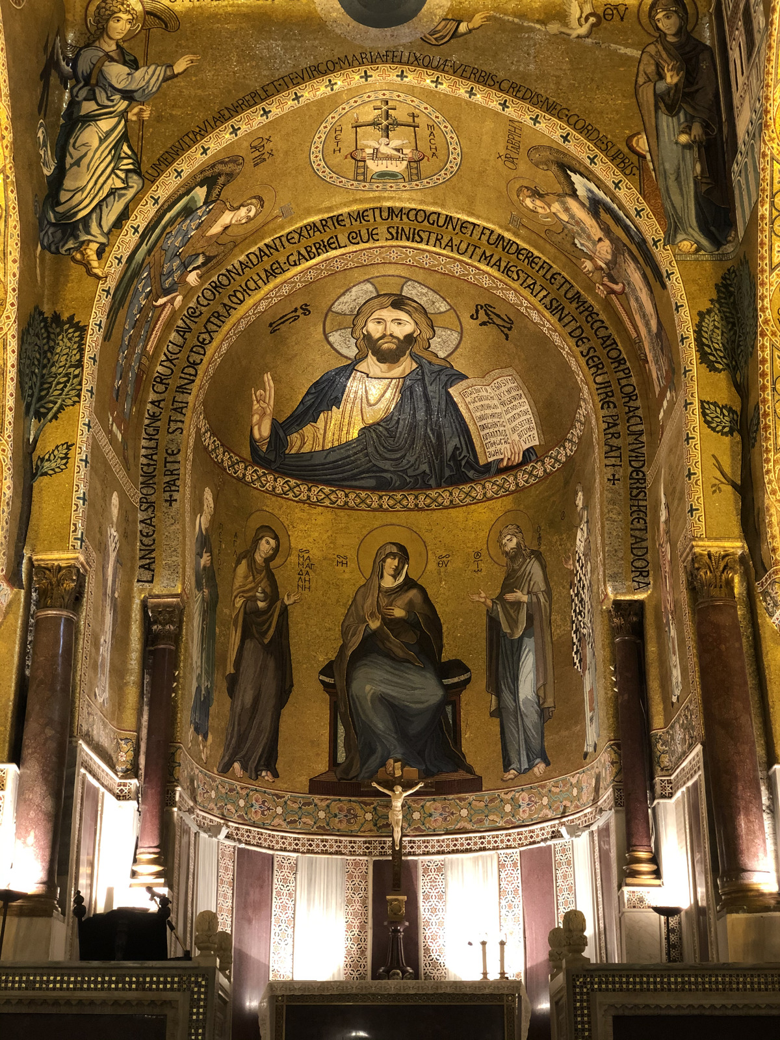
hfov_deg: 28.0
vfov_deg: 36.8
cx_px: 390
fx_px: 1562
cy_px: 520
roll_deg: +0.9
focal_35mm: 52
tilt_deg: +21.3
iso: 125
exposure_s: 1/25
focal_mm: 6
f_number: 2.4
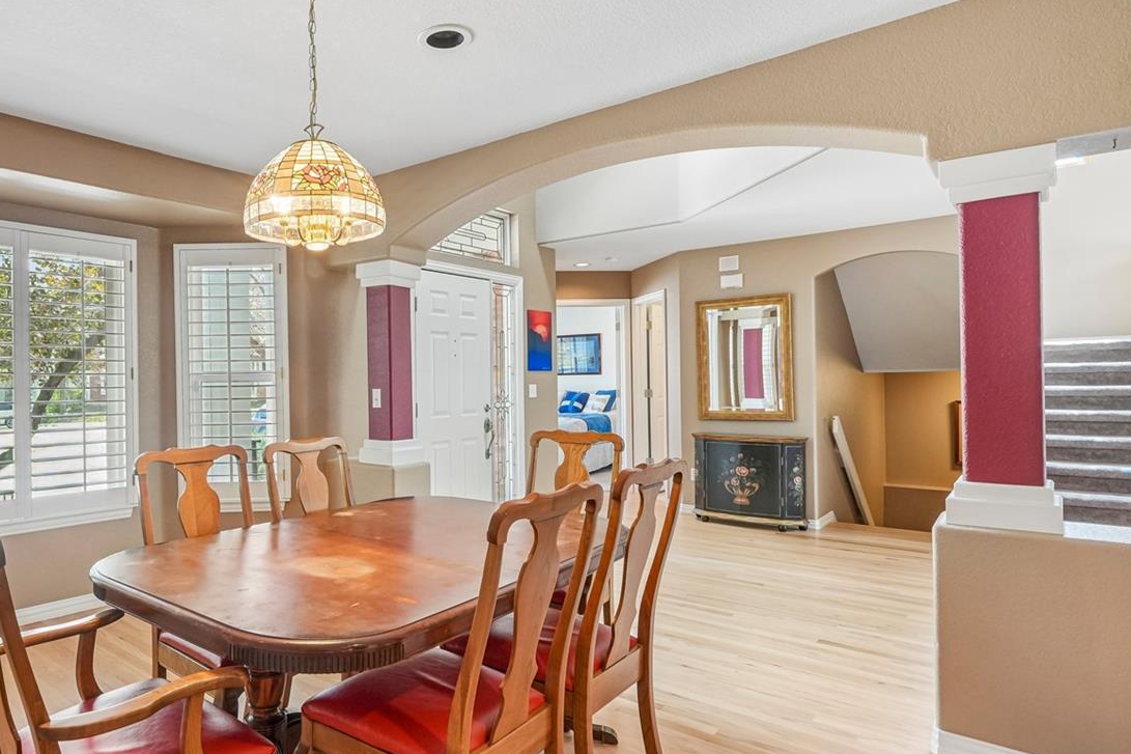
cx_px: 373
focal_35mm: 22
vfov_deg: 57.2
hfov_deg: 76.0
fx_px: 691
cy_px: 381
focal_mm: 10
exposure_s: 1/8
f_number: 8
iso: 800
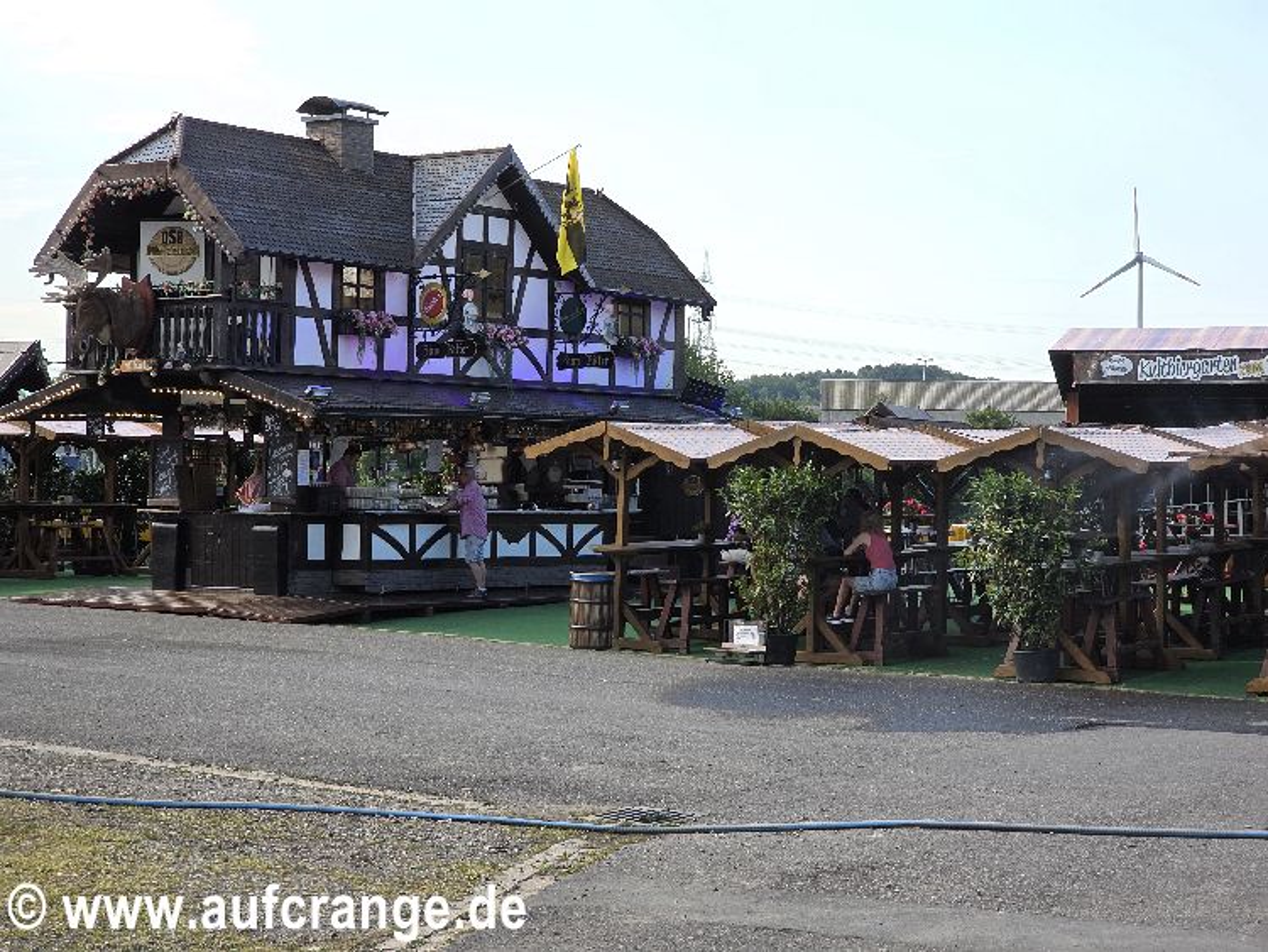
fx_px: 2528
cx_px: 634
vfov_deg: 21.3
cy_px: 476
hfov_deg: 28.2
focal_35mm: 69
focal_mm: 7.9
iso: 50
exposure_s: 1/507
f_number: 2.4
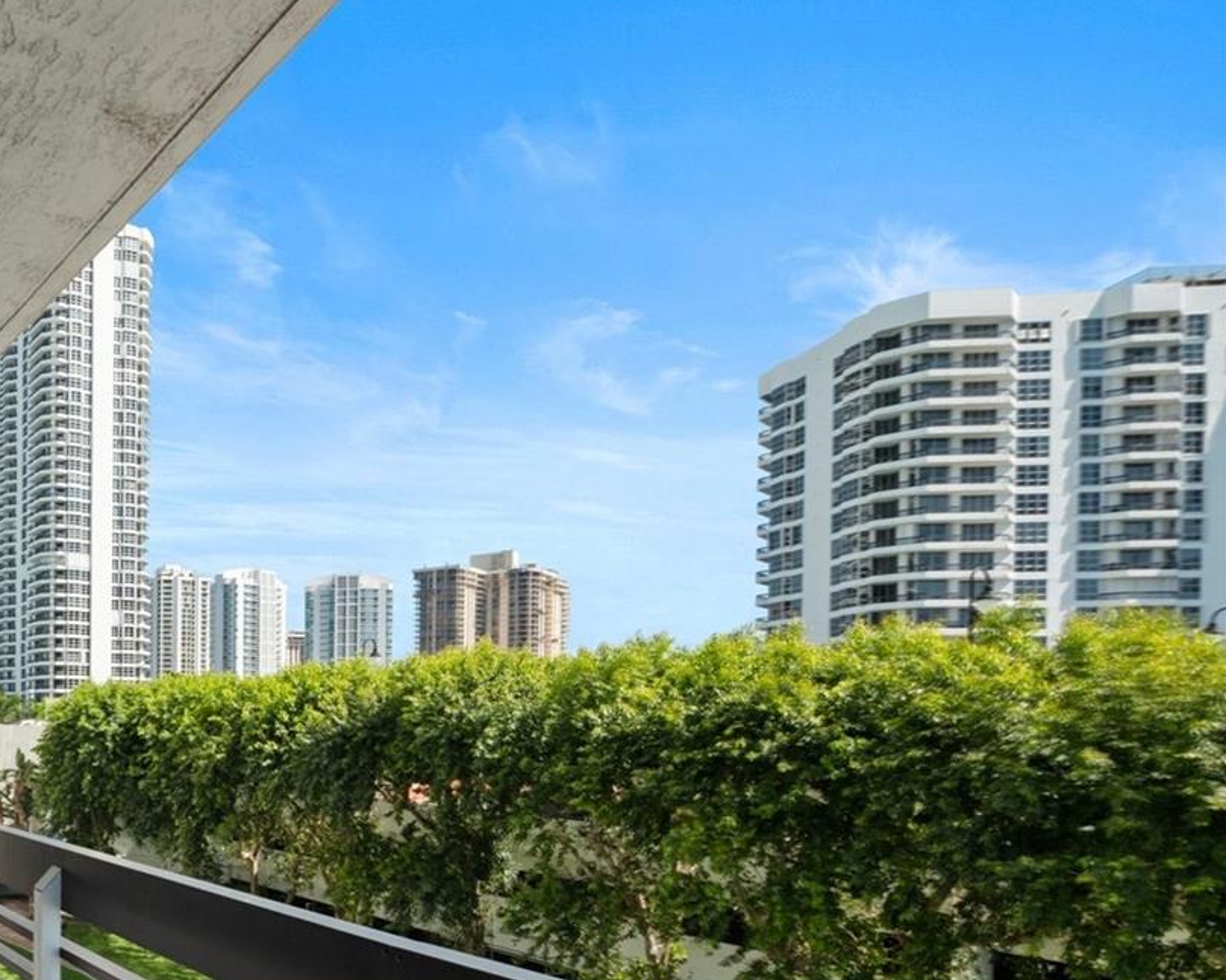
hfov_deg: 53.1
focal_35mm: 26
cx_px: 17
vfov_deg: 52.0
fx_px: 943
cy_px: 763
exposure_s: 1/40
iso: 200
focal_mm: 14
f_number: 8
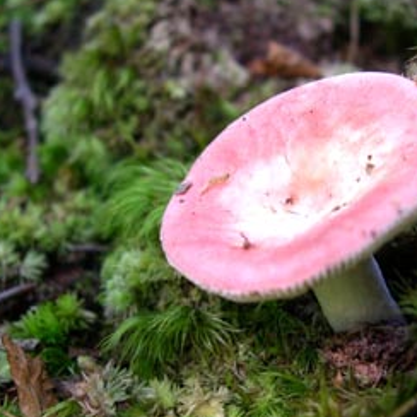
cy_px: 234
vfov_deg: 31.1
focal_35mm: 55
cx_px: 236
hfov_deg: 31.1
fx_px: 750
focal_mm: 8
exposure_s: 1/67.7
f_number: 2.8
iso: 100
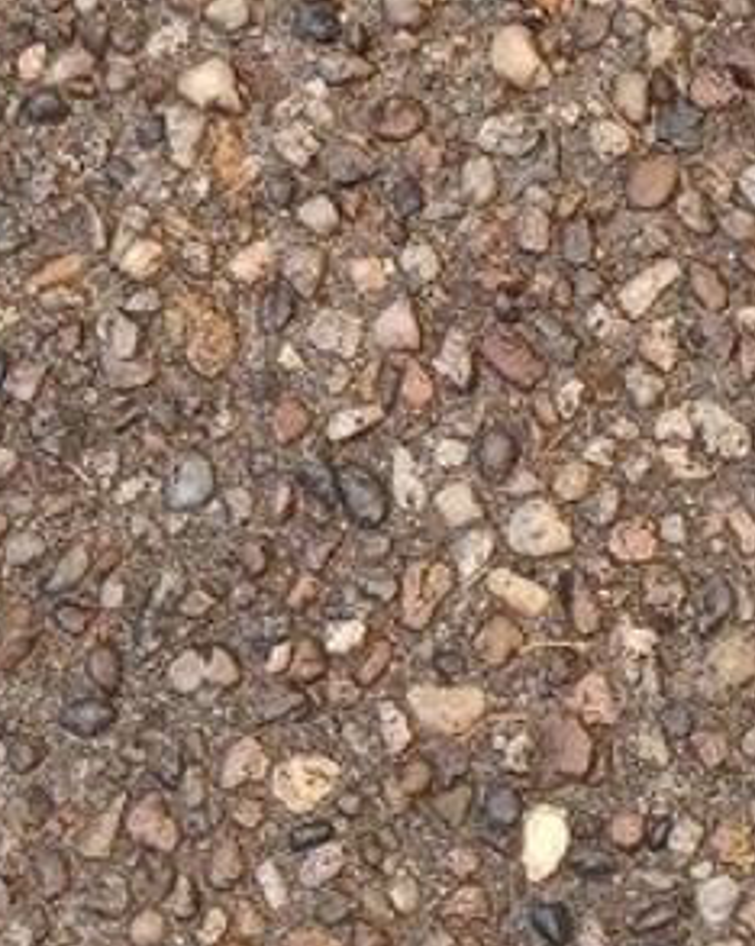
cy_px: -641
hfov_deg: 13.8
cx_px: 587
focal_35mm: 111
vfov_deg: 15.4
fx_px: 3104
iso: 50
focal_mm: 4.6
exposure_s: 1/50
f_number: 1.8
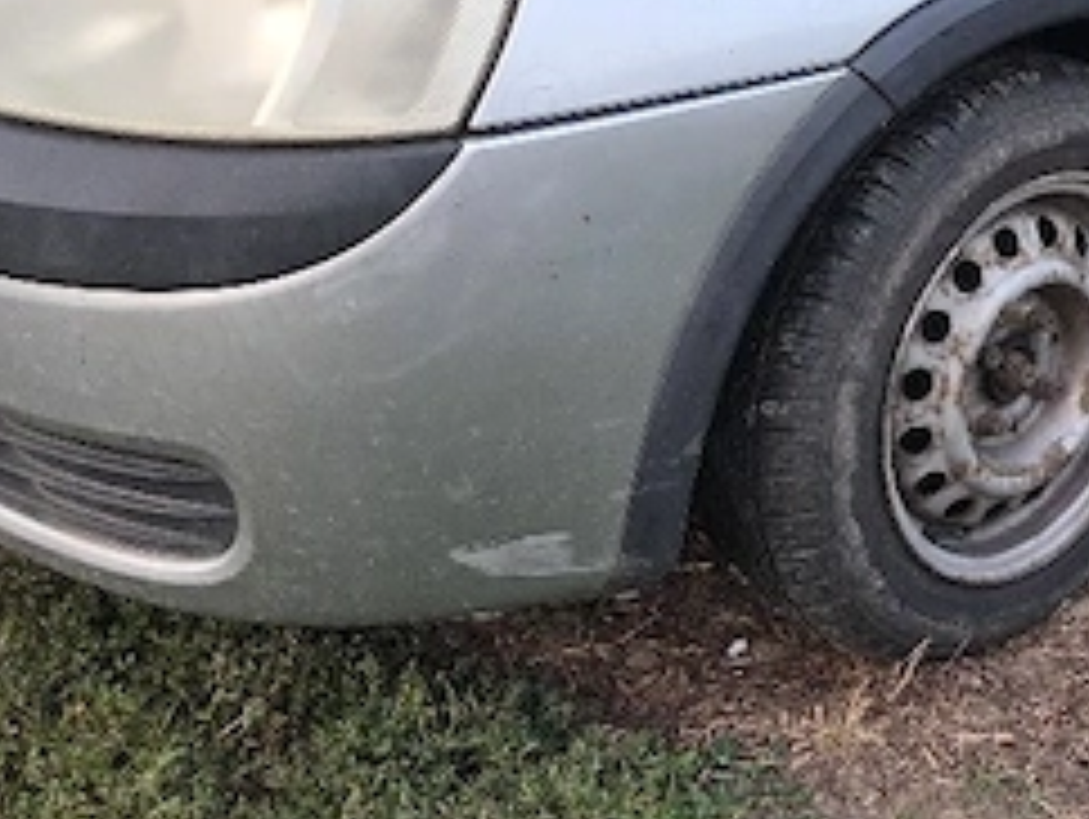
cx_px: 1166
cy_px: 302
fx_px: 1795
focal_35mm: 57
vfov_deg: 25.6
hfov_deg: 30.6
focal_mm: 5.4
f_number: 1.8
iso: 200
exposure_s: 1/182
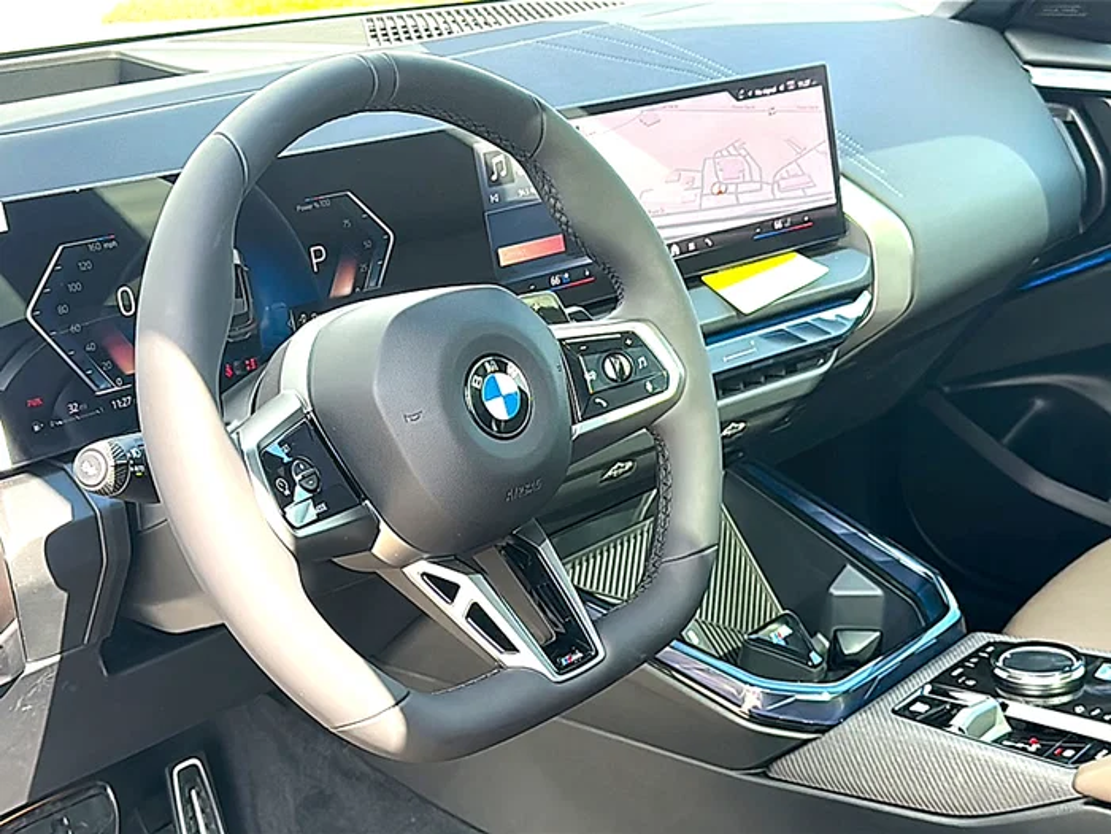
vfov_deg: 36.0
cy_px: 417
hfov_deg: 46.8
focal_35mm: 40
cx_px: 556
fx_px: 1284
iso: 125
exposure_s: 1/416
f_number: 1.78
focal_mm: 6.86
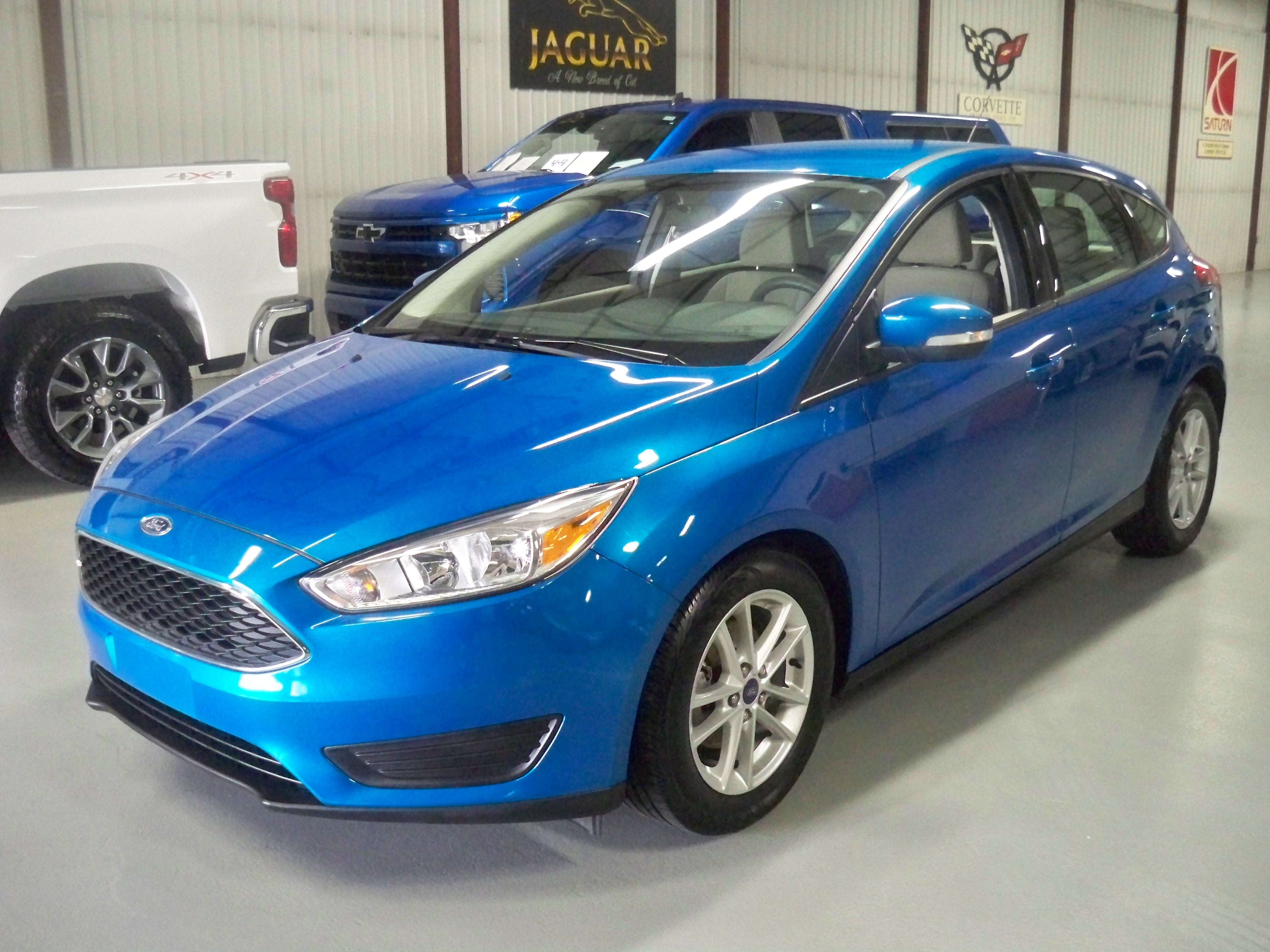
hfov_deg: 52.6
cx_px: 635
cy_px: 476
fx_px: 1284
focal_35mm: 35
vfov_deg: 40.7
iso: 800
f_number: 3.1
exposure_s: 1/60
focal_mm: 6.3
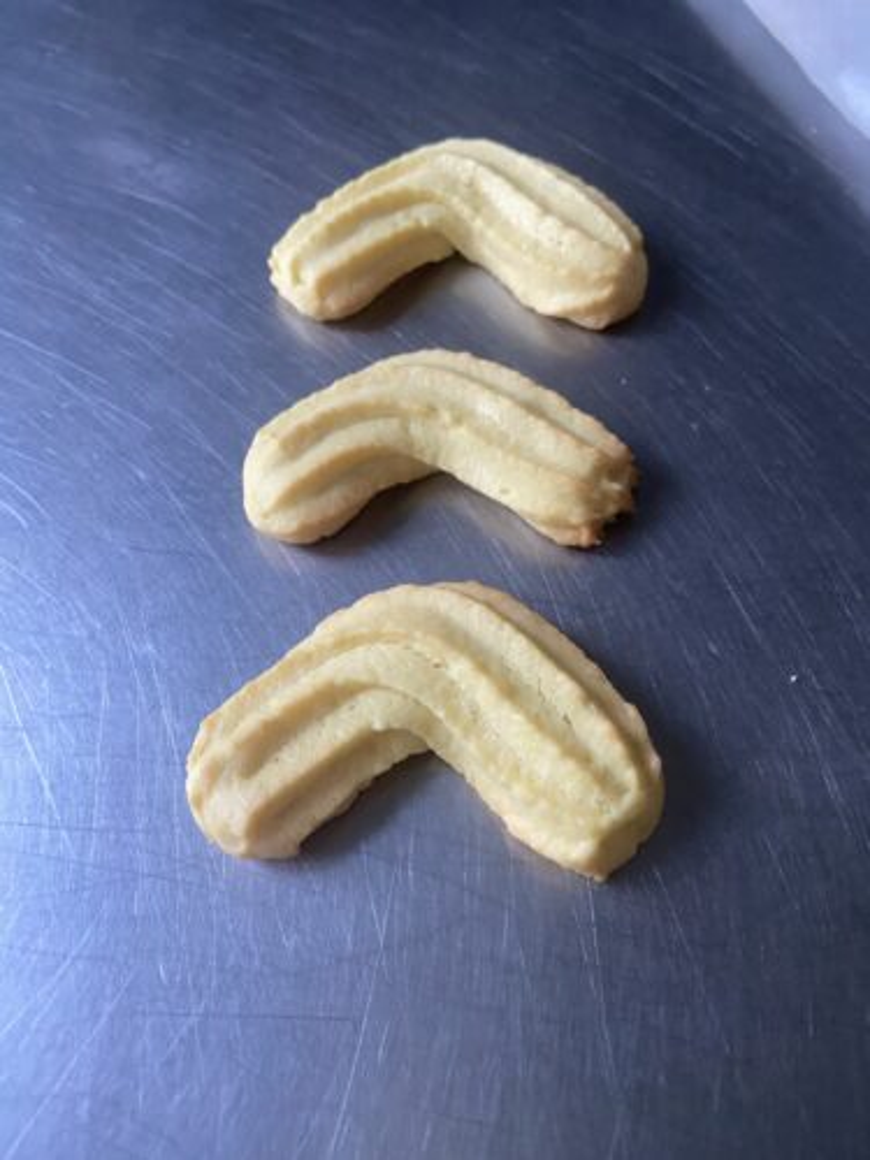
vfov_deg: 67.3
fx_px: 871
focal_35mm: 26
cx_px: 435
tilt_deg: -58.1
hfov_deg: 53.1
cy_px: 580
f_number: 1.8
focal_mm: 4.25
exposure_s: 1/60
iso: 320
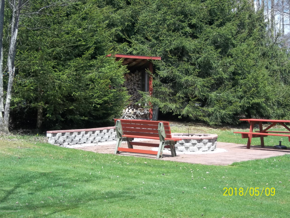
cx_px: 145
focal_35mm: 76
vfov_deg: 19.4
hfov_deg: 25.7
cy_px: 109
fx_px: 637
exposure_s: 1/250
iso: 80
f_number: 4.6
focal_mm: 13.7
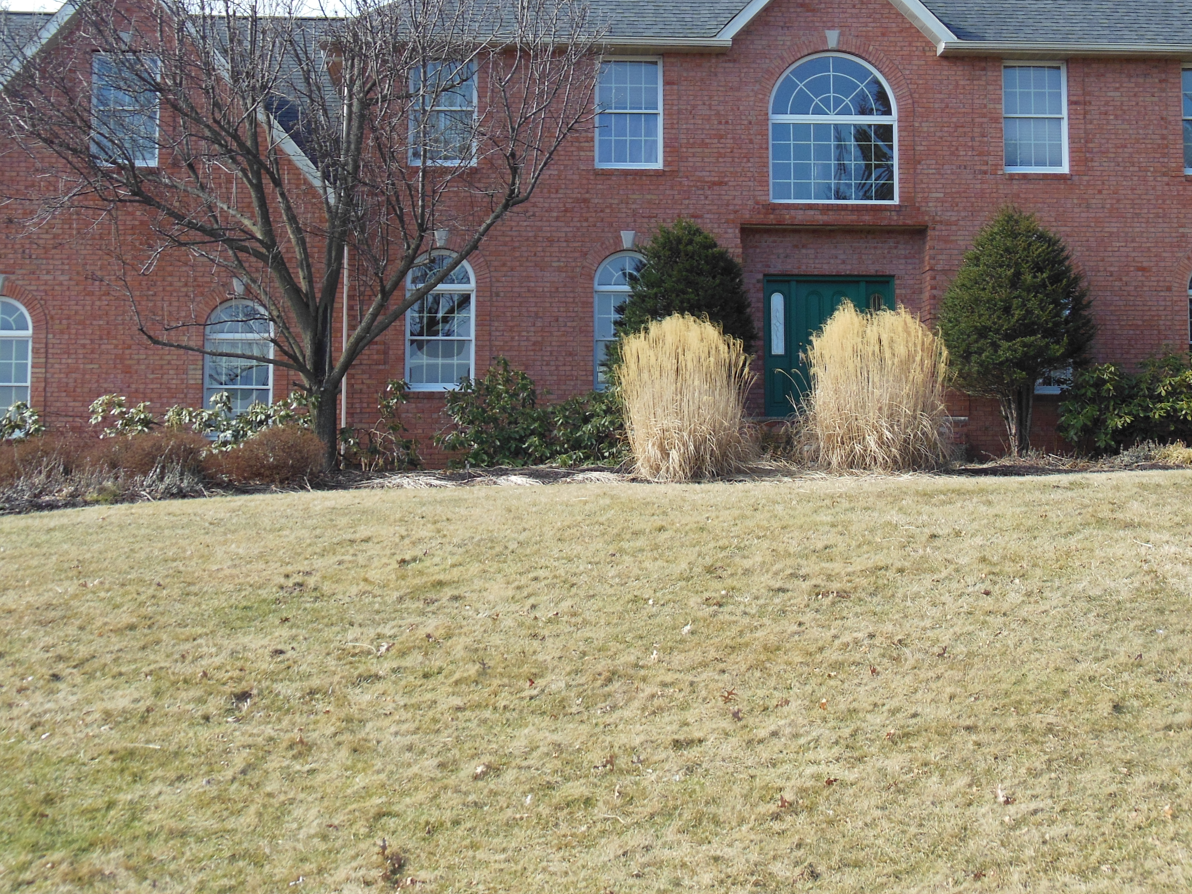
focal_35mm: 56
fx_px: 1928
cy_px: 323
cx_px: 600
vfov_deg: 26.0
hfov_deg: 34.3
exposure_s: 1/500
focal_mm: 7.7
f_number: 3.8
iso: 125
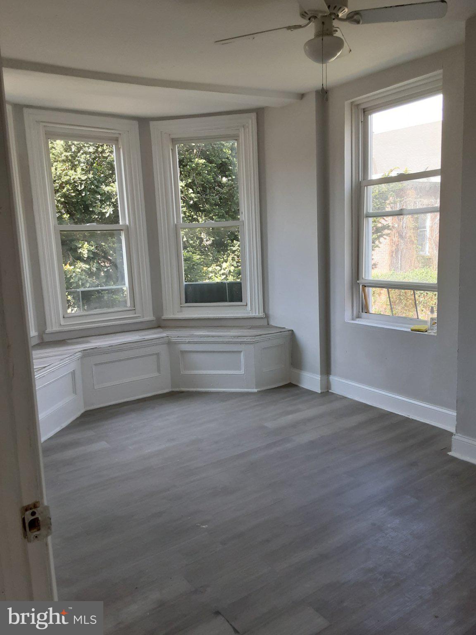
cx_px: 238
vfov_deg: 63.4
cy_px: 318
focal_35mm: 28
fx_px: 513
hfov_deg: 49.7
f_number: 1.9
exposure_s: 1/120
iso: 64
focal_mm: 2.9
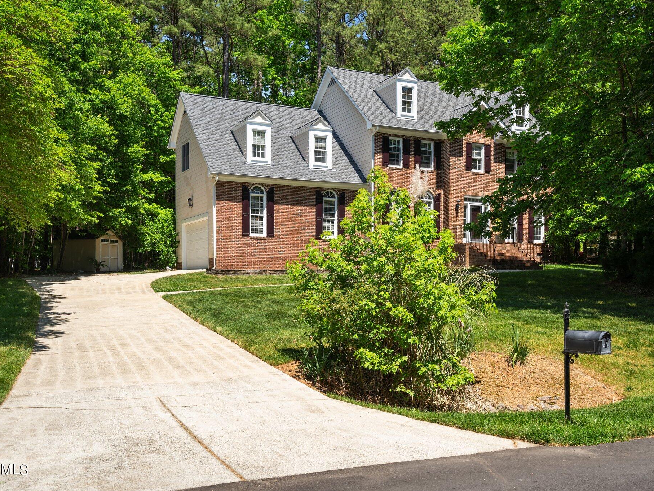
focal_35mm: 38
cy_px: 246
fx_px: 718
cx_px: 360
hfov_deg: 48.9
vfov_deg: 37.7
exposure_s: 1/90
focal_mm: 35
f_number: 5.6
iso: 100
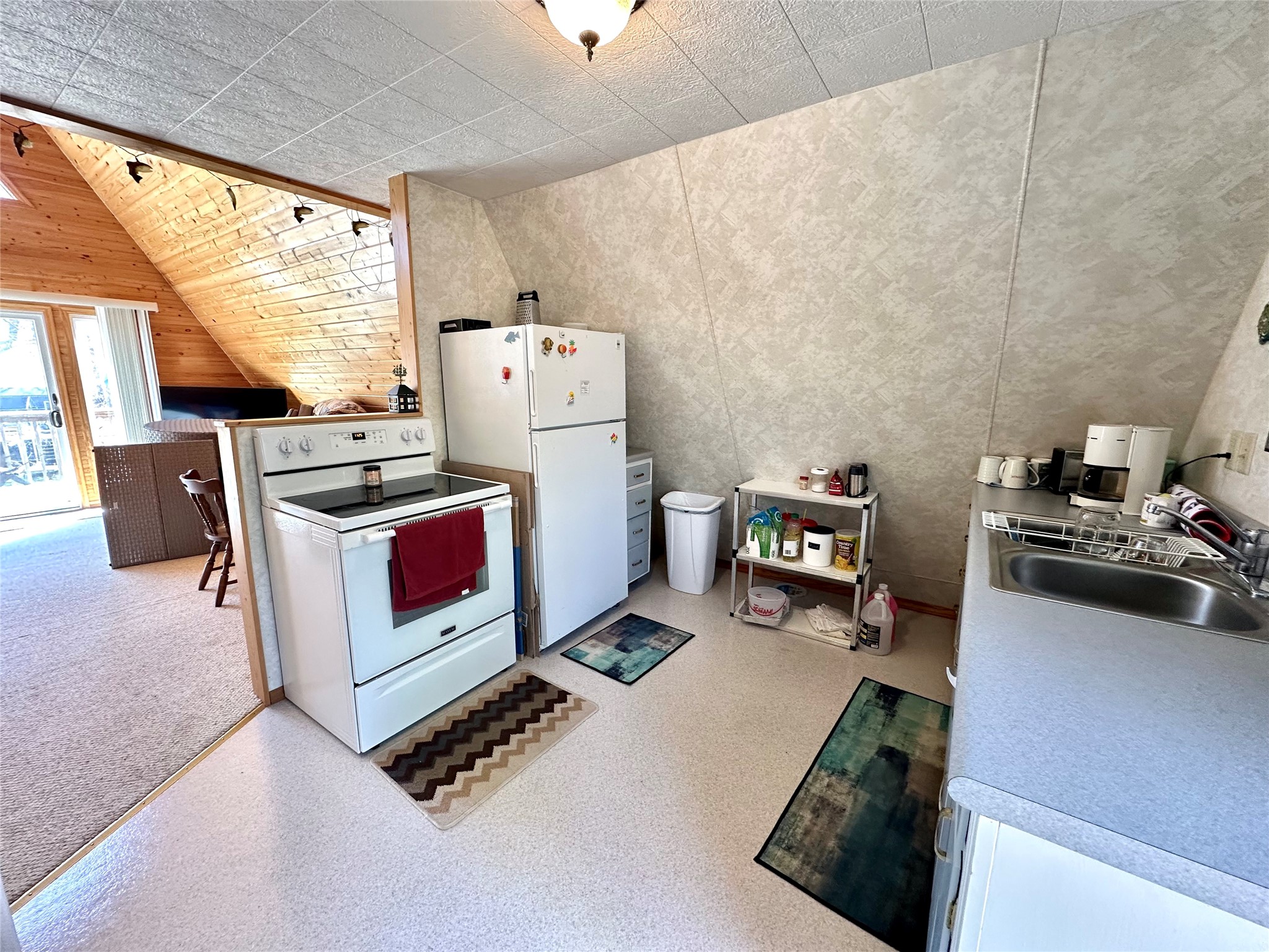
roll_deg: -1.9
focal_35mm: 14
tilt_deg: -13.3
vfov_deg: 85.7
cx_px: 634
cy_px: 476
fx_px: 513
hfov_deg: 102.1
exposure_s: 1/60
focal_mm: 2.22
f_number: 2.2
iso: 160
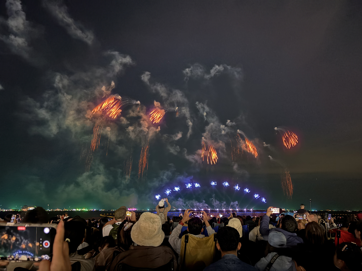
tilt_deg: +15.5
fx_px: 272
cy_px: 136
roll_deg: +0.4
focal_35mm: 26
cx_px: 181
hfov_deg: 67.3
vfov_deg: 53.1
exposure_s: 1/9
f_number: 1.6
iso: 2500
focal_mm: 5.96
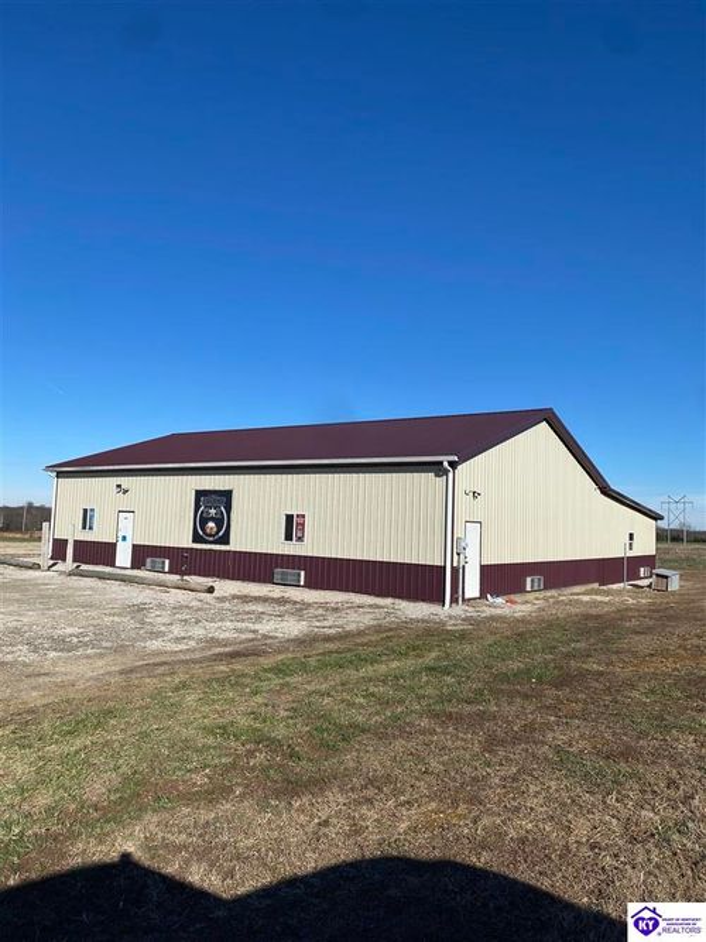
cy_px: 471
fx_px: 707
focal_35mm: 26
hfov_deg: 53.0
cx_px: 353
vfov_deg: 67.3
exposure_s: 1/3984
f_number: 1.8
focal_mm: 4.25
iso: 32
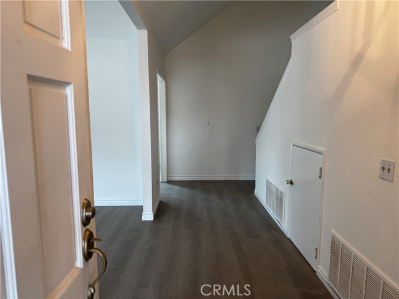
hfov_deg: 71.6
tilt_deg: -6.4
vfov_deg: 56.8
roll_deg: -0.7
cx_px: 200
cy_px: 150
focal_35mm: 24
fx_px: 277
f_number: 1.78
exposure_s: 1/120
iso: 100
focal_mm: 6.76
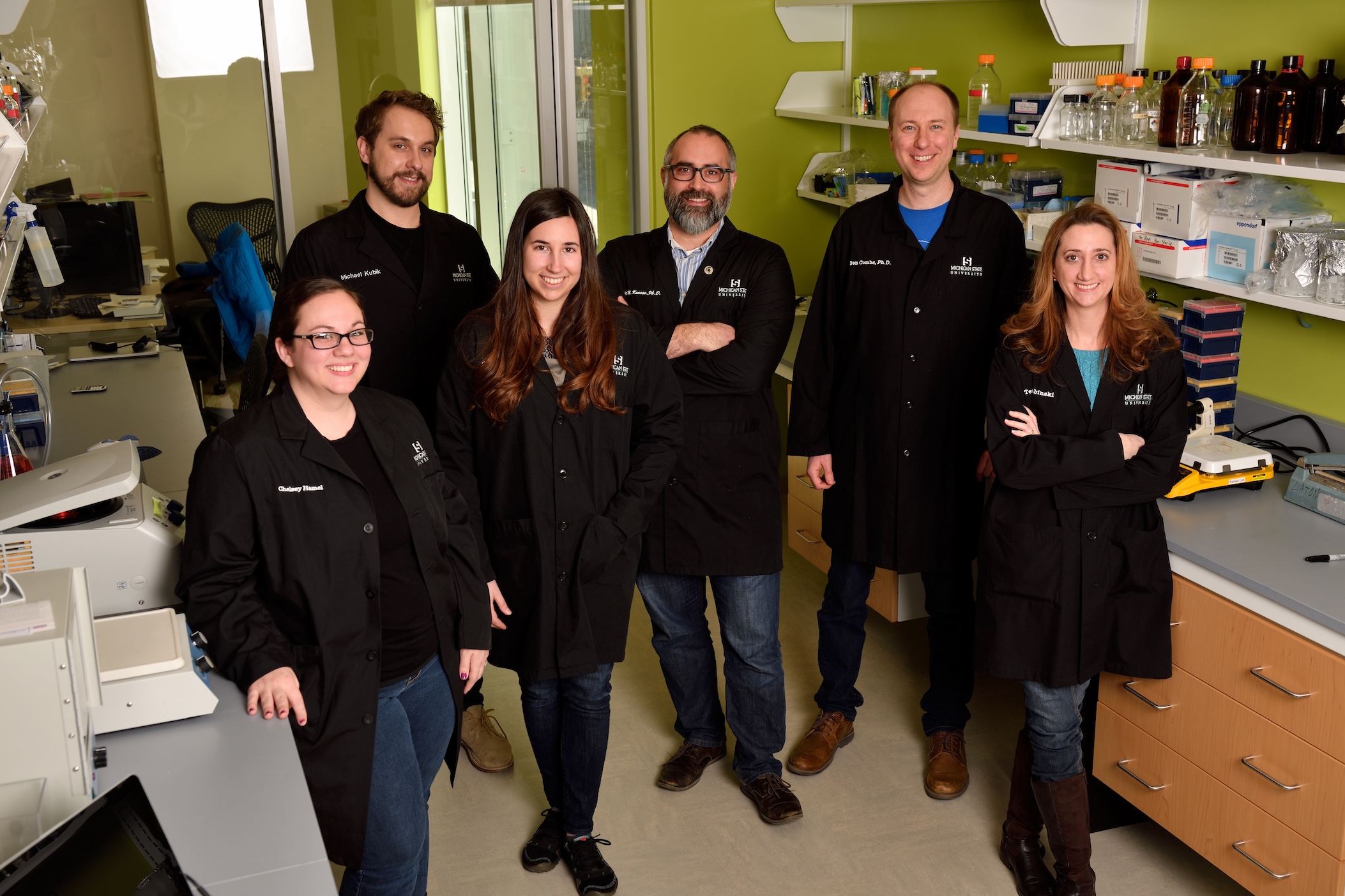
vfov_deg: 34.2
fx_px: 1457
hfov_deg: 49.6
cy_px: 438
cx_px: 678
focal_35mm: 39
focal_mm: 38
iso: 125
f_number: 6.3
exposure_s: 1/125
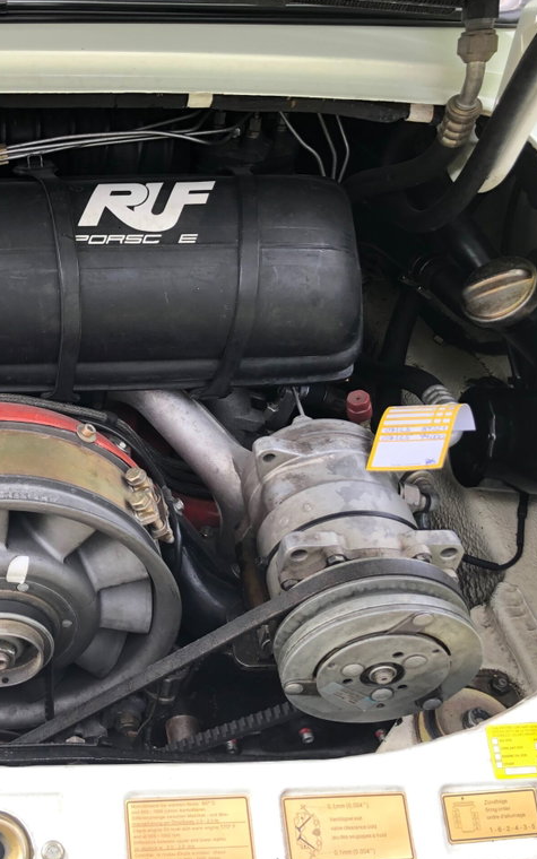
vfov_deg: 49.3
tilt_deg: -39.6
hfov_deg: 30.0
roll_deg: -0.8
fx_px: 937
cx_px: 9
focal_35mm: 40
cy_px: 430
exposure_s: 1/120
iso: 25
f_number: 1.8
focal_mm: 3.99
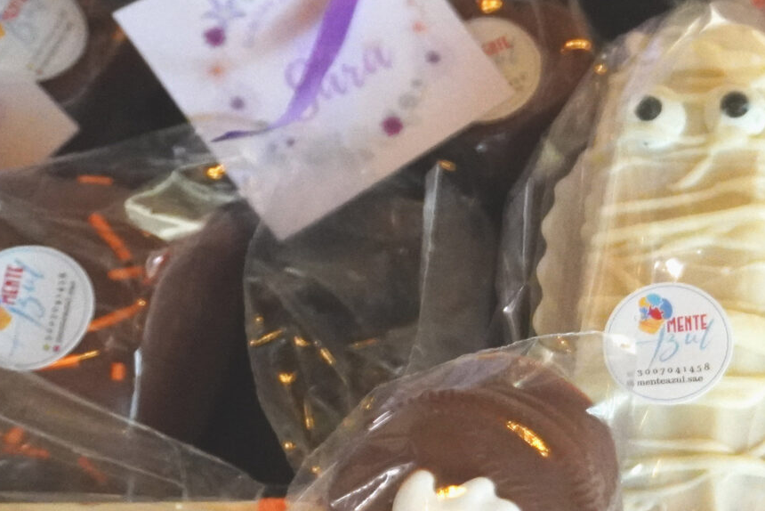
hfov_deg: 15.4
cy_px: 430
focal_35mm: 125
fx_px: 2657
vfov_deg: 10.9
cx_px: 1069
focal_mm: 28
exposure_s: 1/100
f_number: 4.5
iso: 6400
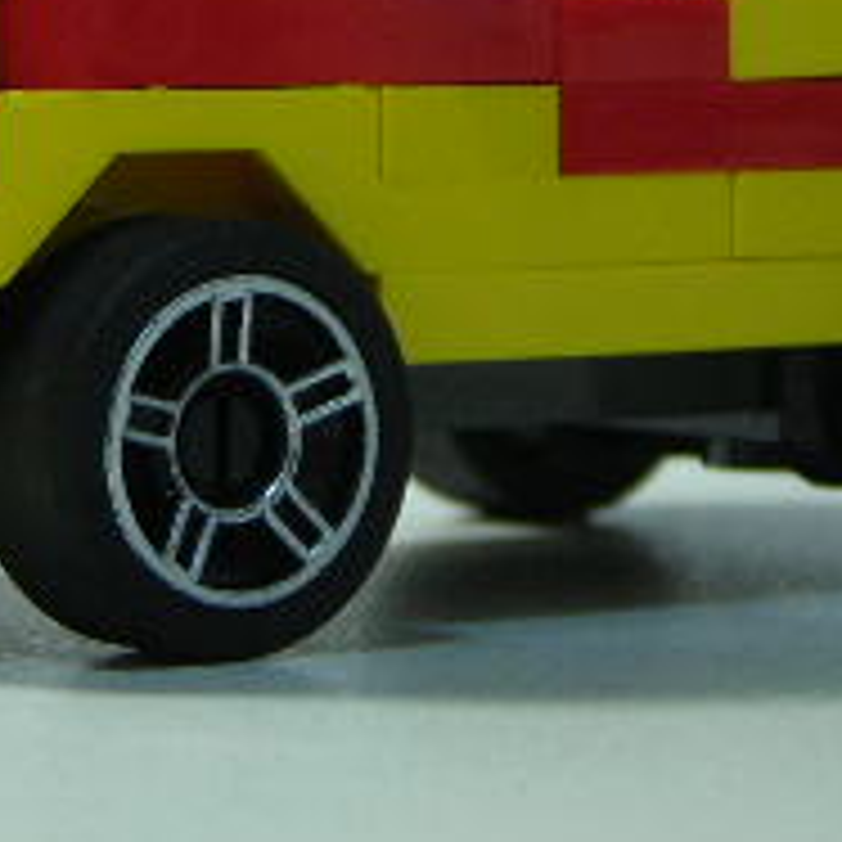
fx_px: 6412
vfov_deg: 7.5
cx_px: 203
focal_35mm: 233
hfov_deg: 7.5
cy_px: -68
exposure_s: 1/3.9
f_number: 4.2
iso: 95
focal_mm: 12.7
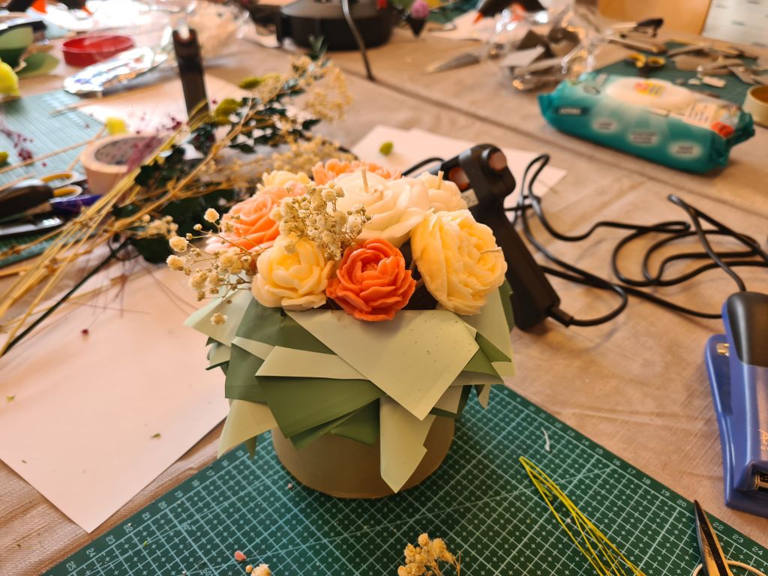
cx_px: 384
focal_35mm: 26
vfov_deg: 53.1
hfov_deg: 67.3
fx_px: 577
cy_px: 288
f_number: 1.8
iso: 64
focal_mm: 5.4
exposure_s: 1/50
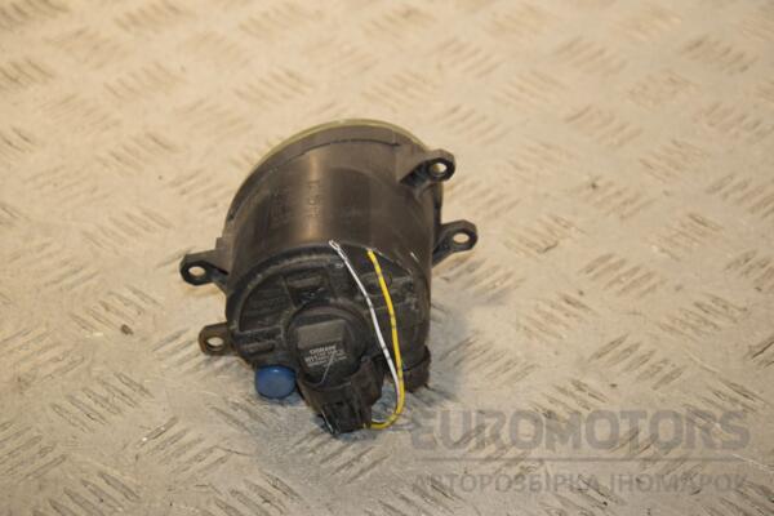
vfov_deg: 12.2
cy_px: 258
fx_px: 2419
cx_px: 387
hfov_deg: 18.2
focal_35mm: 112
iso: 800
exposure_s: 1/200
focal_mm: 75
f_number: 7.1
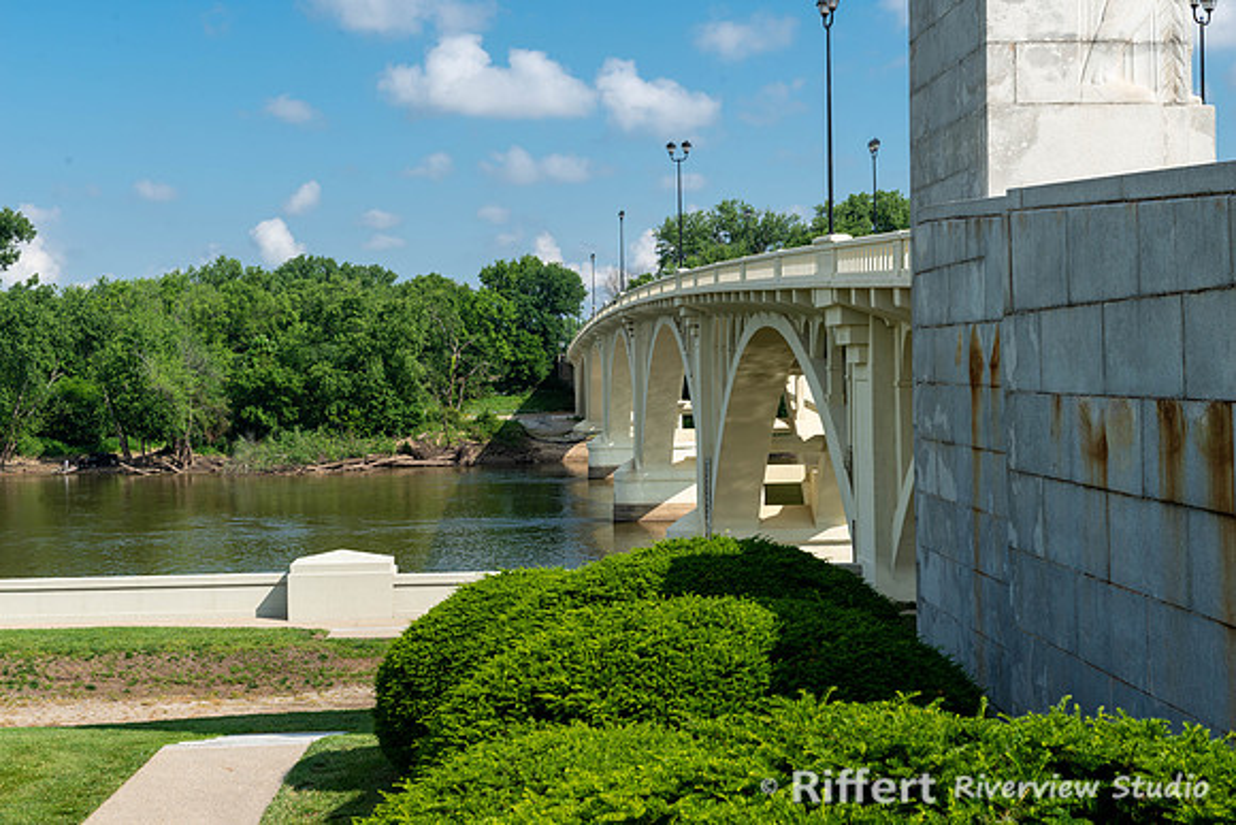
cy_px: 412
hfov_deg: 36.2
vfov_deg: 24.6
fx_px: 1889
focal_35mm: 55
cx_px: 618
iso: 100
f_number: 11
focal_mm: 55
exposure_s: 1/100
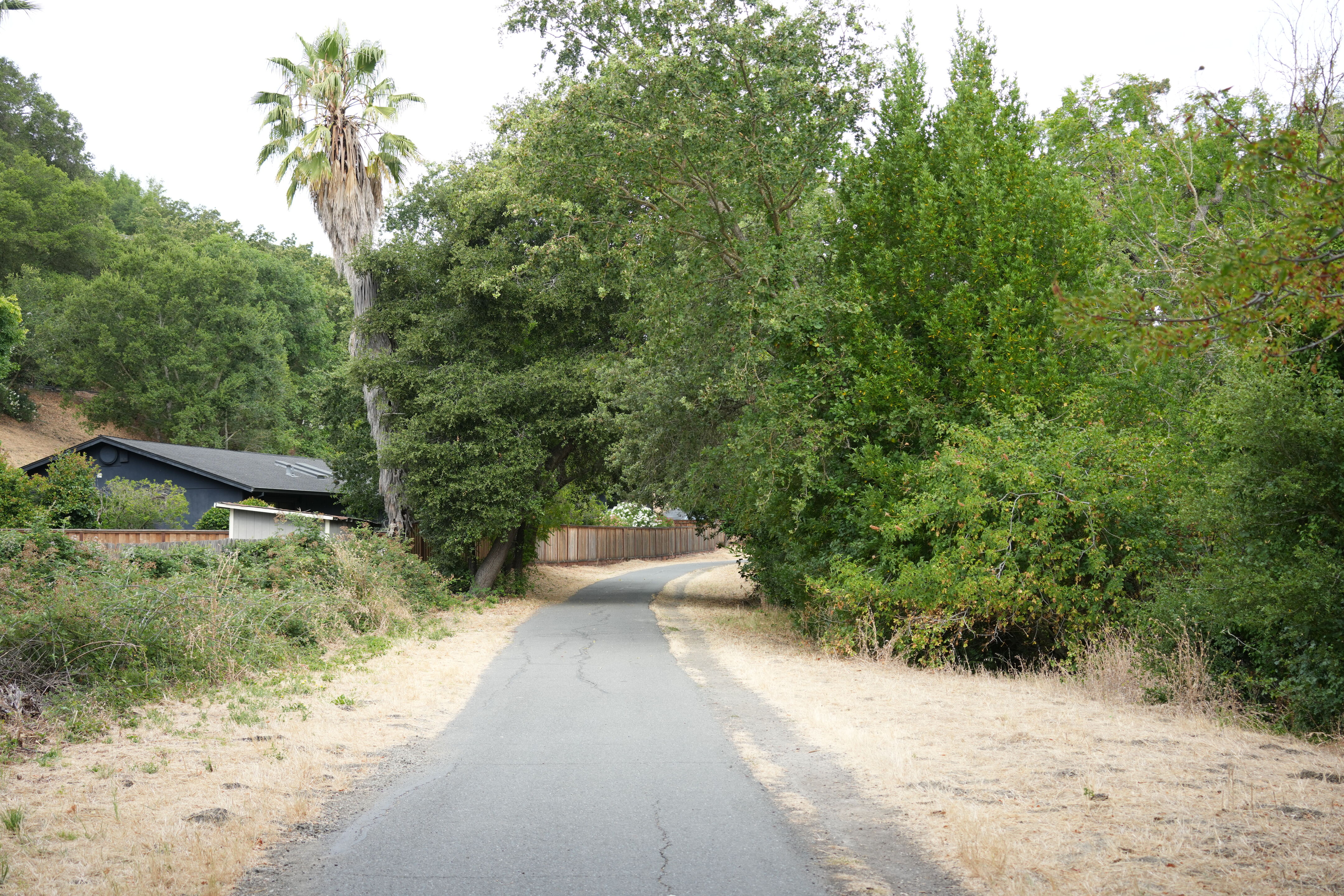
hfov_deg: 39.6
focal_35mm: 50
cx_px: 672
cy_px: 448
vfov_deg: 27.0
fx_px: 1867
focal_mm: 50
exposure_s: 1/320
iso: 400
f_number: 4.5
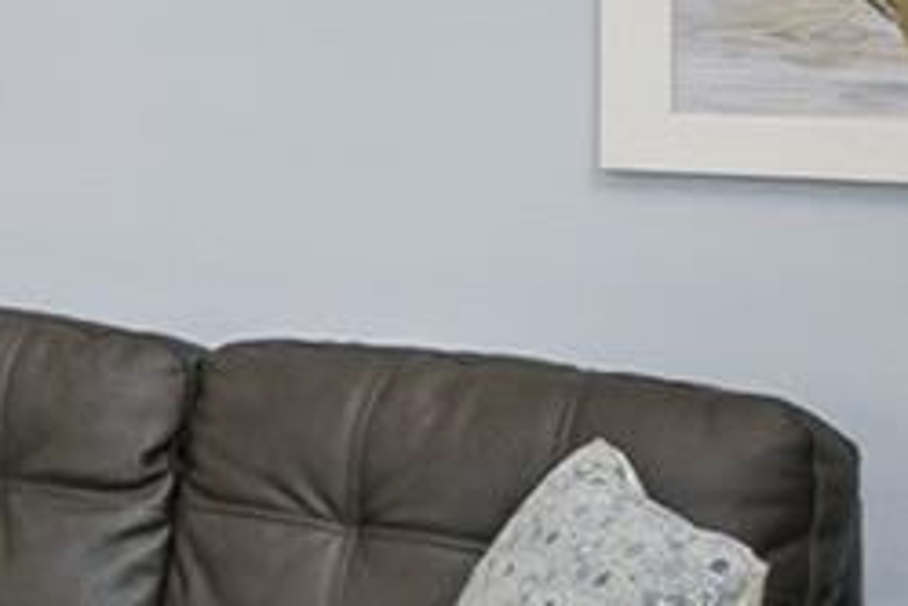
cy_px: -44
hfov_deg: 13.3
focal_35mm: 103
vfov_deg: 13.1
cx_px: -1408
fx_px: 2598
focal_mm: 16
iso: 1250
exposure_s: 1/50
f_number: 9
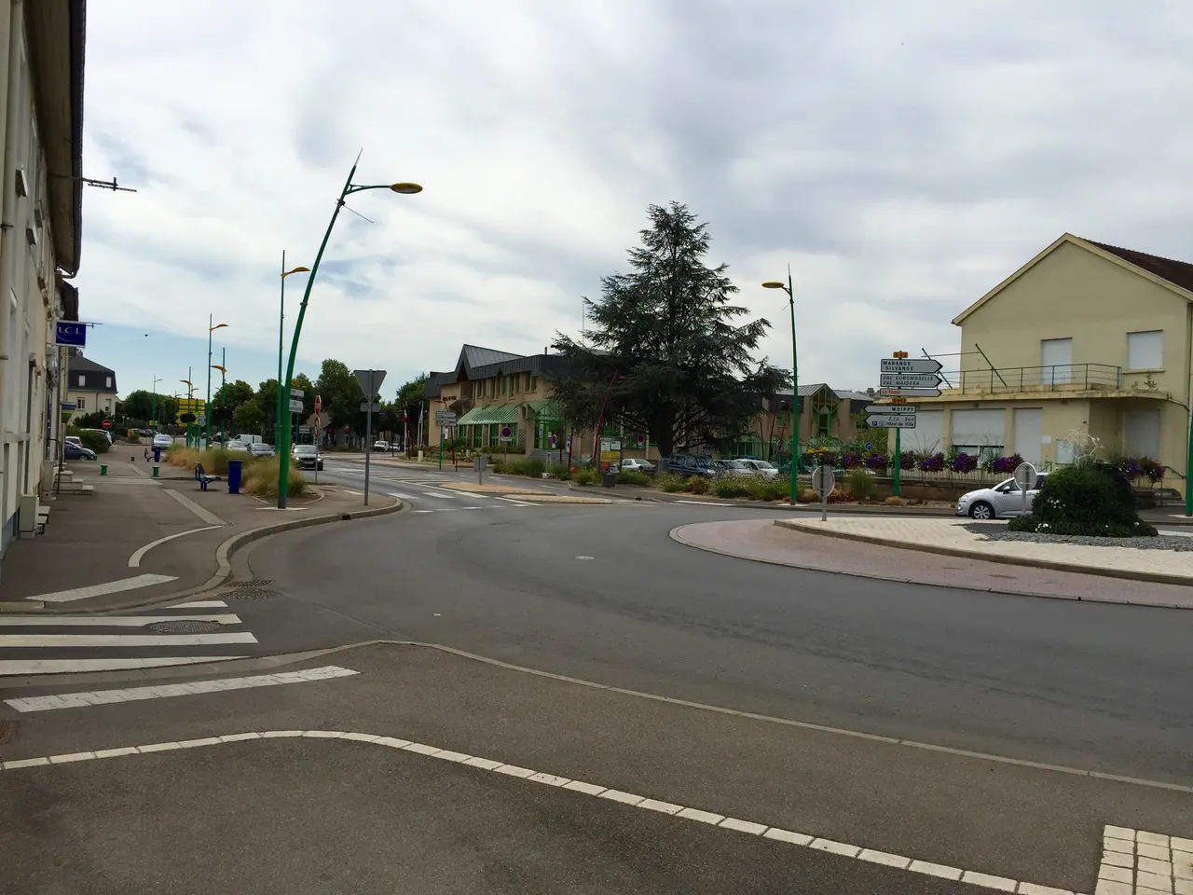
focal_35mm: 29
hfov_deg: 61.7
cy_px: 448
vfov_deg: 48.2
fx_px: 999
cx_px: 596
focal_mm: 4.15
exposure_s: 1/2825
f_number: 2.2
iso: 32
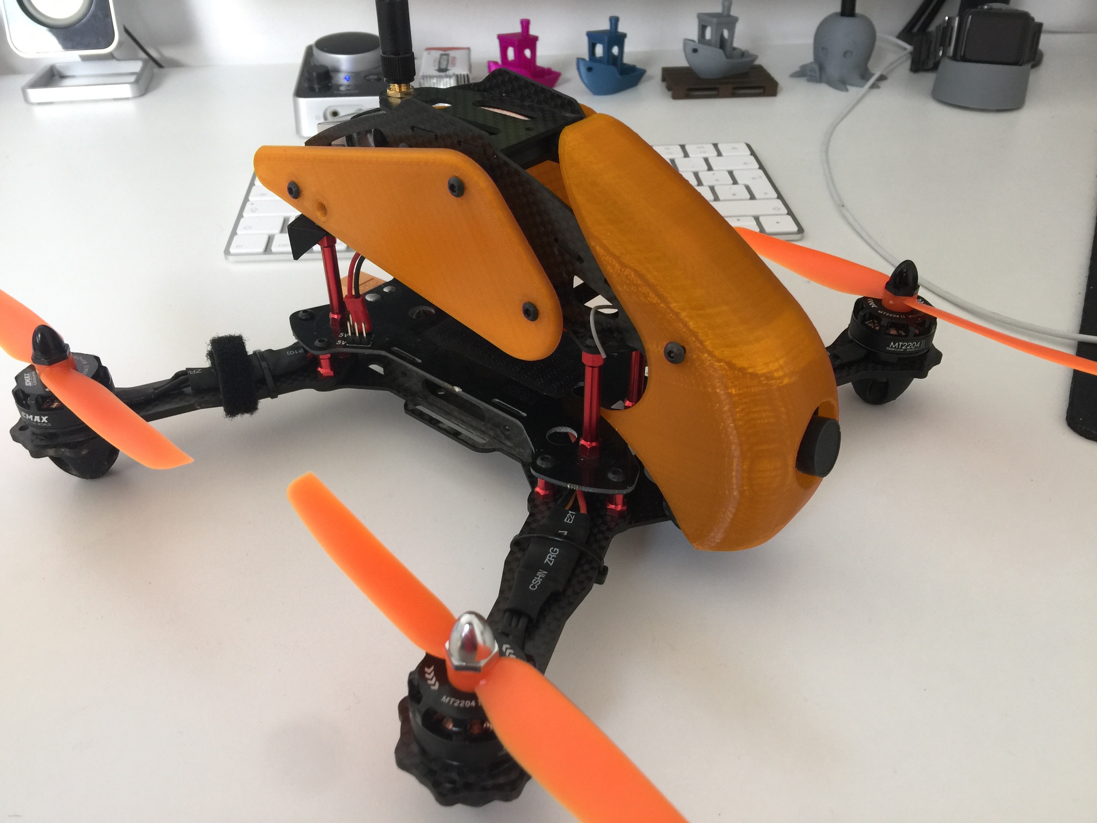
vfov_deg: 48.2
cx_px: 548
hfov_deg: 61.7
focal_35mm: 29
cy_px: 412
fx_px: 919
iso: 50
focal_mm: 4.15
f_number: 2.2
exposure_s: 1/33
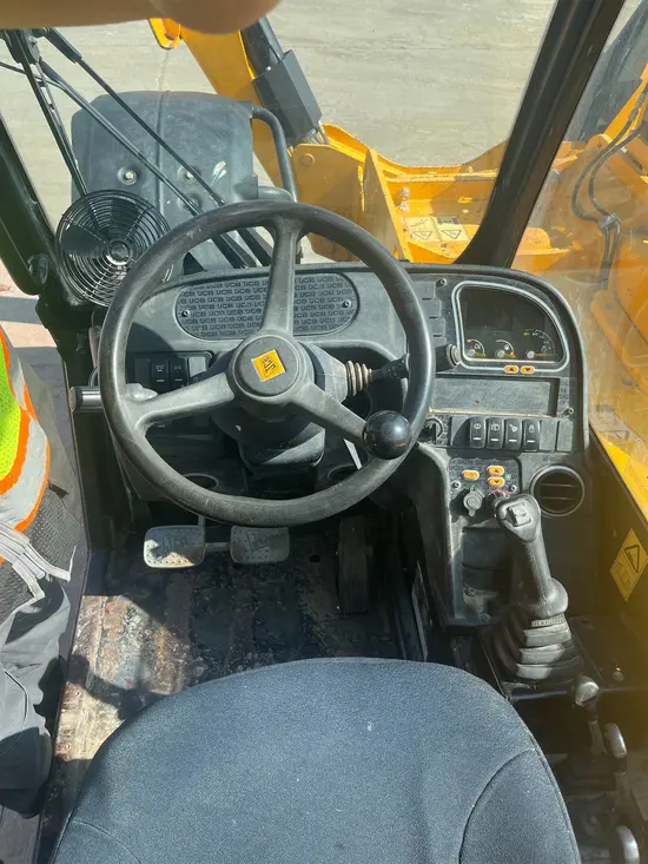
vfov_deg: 67.3
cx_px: 324
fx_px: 649
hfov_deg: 53.1
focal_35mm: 26
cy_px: 432
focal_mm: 5.1
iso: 50
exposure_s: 1/827
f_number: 1.6
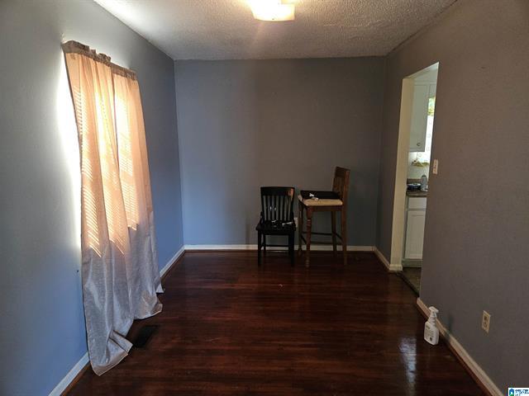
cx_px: 264
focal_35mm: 23
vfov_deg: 58.9
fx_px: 351
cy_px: 198
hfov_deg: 73.9
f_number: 1.8
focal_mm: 5.4
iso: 125
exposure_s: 1/24
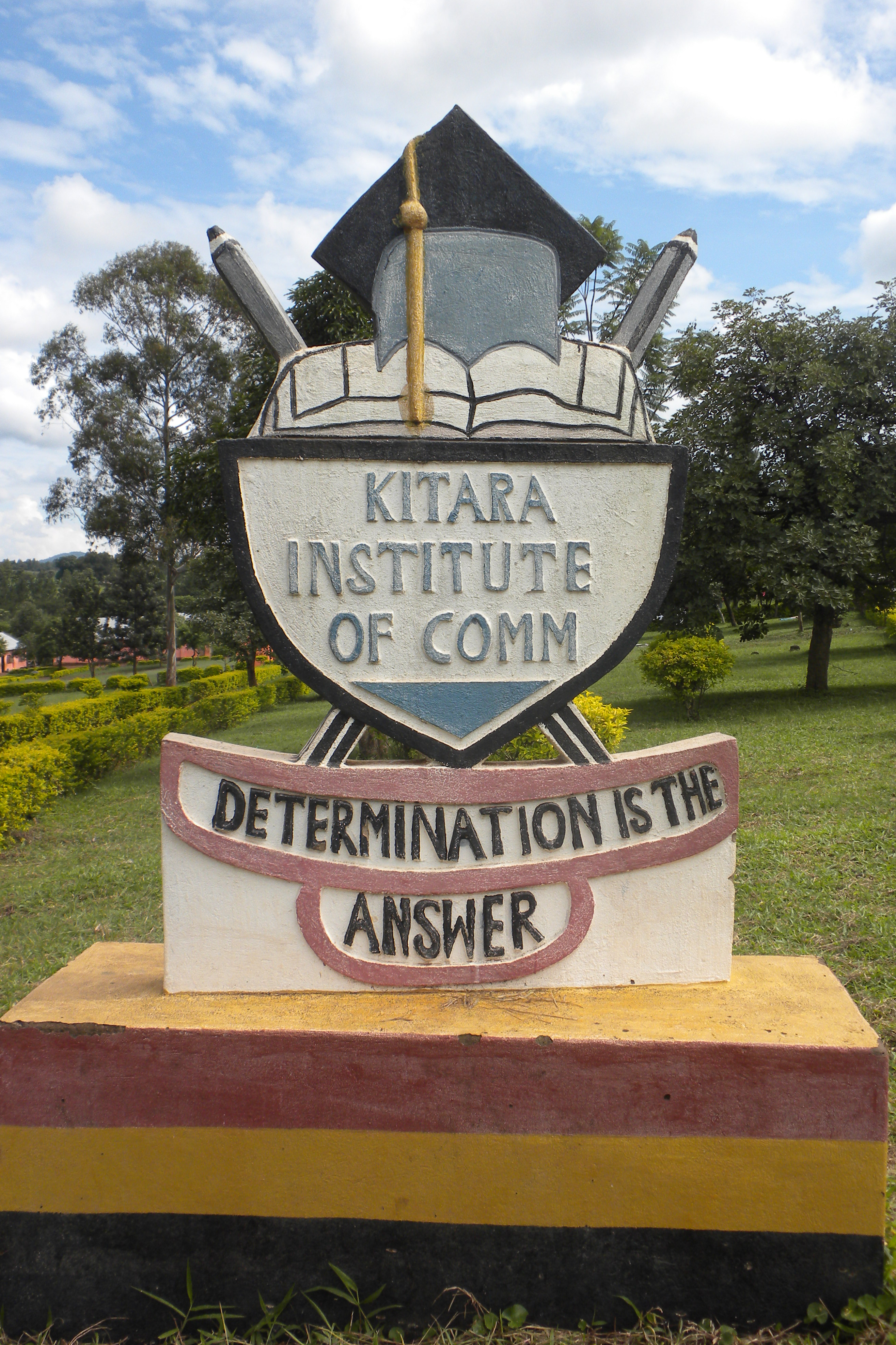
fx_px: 1456
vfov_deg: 49.6
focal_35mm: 39
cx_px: 455
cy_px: 680
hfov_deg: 34.2
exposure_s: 1/102
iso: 64
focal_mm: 6.6
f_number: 10
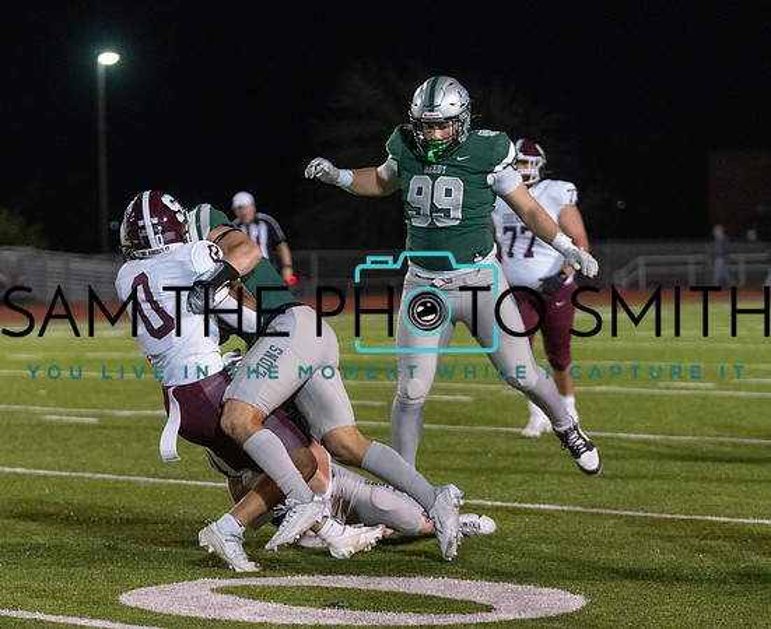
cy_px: 350
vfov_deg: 10.1
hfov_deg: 12.4
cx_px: 314
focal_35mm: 155
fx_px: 3559
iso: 5000
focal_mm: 103
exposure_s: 1/1250
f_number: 2.8
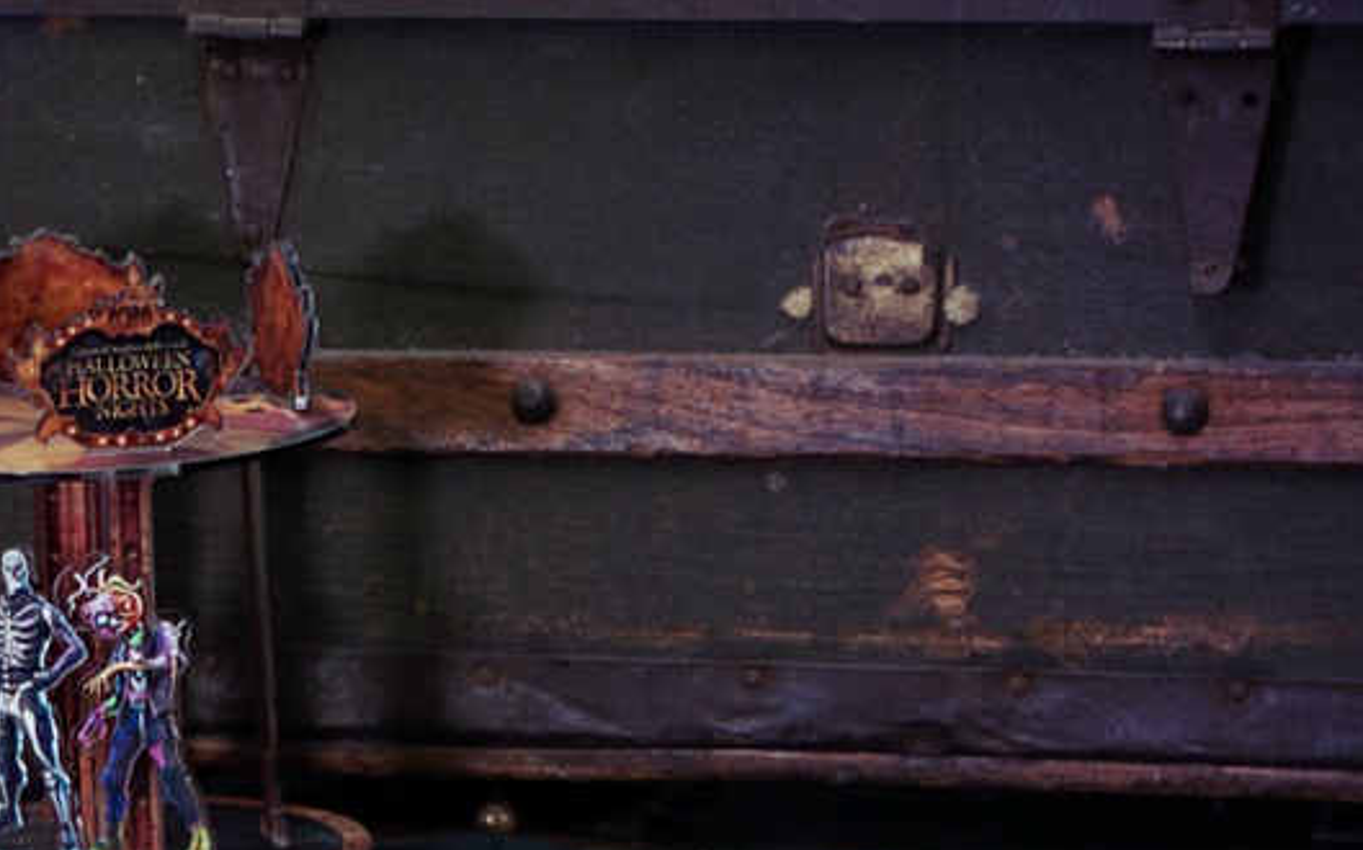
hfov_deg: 9.1
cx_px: 219
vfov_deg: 5.6
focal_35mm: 231
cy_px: 1324
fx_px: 8576
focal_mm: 50
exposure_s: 1/125
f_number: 2.8
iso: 800
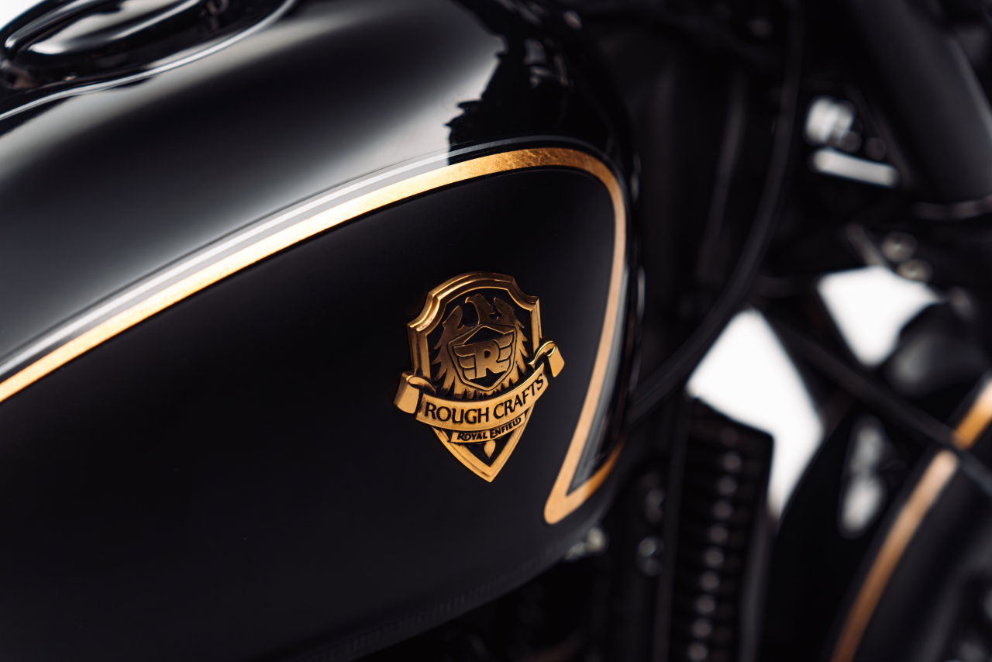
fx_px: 1736
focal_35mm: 63
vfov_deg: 21.6
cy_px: 331
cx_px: 496
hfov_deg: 31.9
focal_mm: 63
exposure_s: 1/50
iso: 400
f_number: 2.8
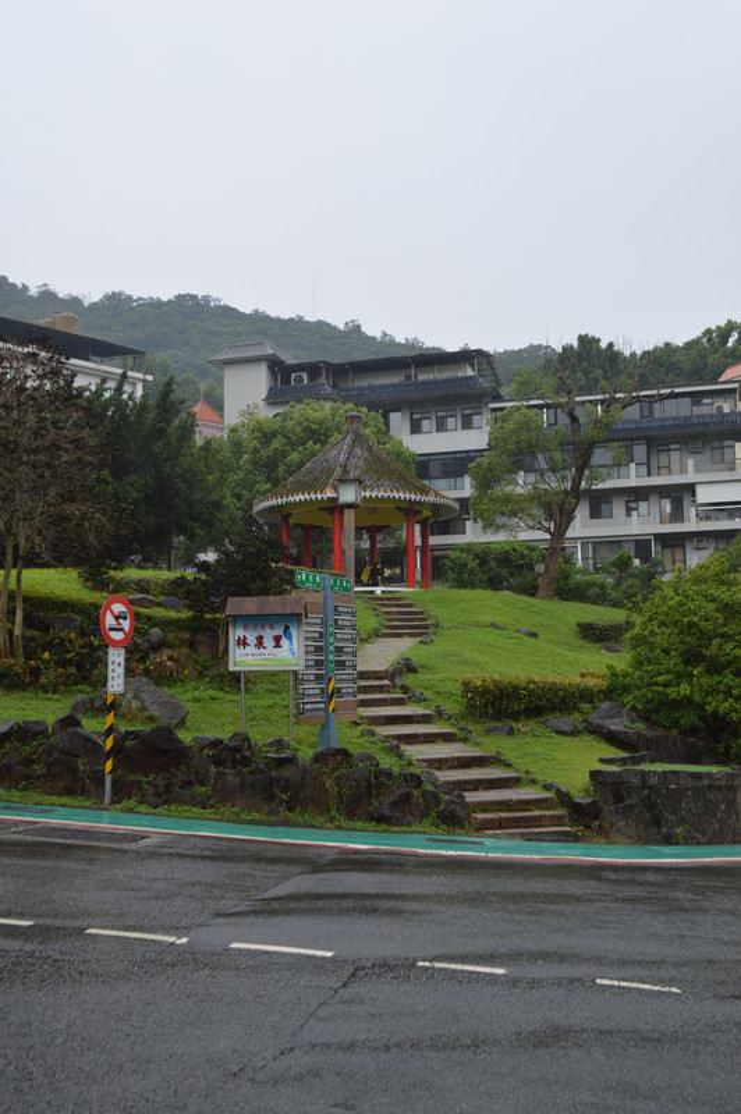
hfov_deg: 39.9
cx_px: 370
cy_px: 557
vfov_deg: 57.3
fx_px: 1021
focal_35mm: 33
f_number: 5.6
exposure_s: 1/125
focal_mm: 22
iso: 100
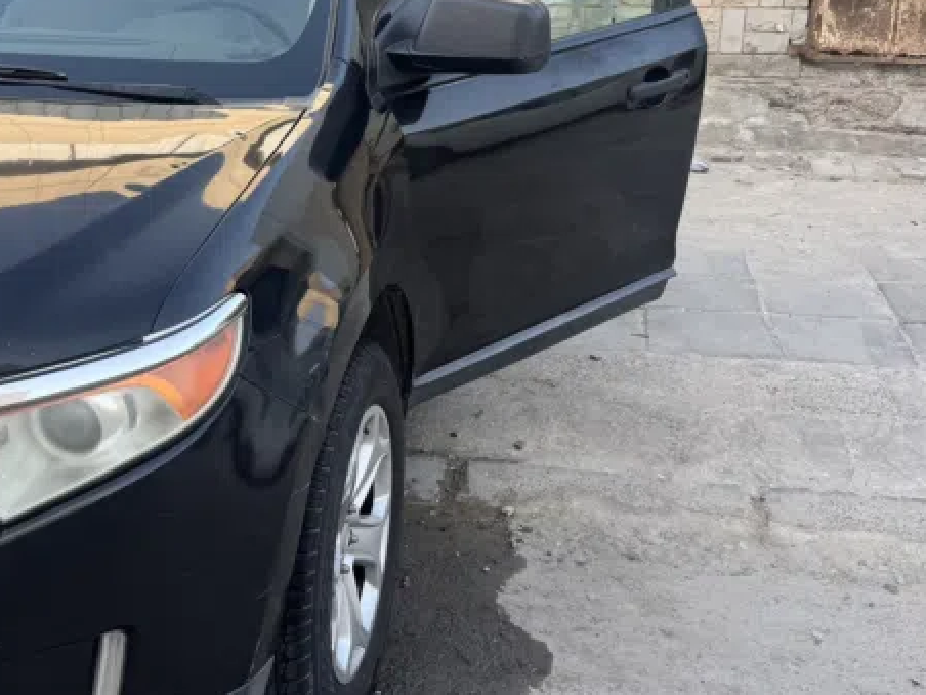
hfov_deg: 53.6
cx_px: 379
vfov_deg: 41.3
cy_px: 453
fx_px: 910
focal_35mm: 34
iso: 80
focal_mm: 6.76
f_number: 1.78
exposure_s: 1/853
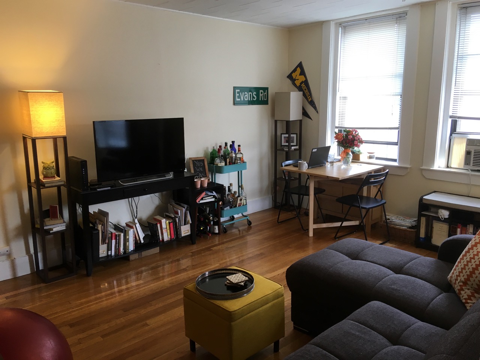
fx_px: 402
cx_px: 240
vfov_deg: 48.2
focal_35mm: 29
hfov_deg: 61.7
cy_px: 180
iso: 25
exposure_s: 1/30
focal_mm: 4.15
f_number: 2.2
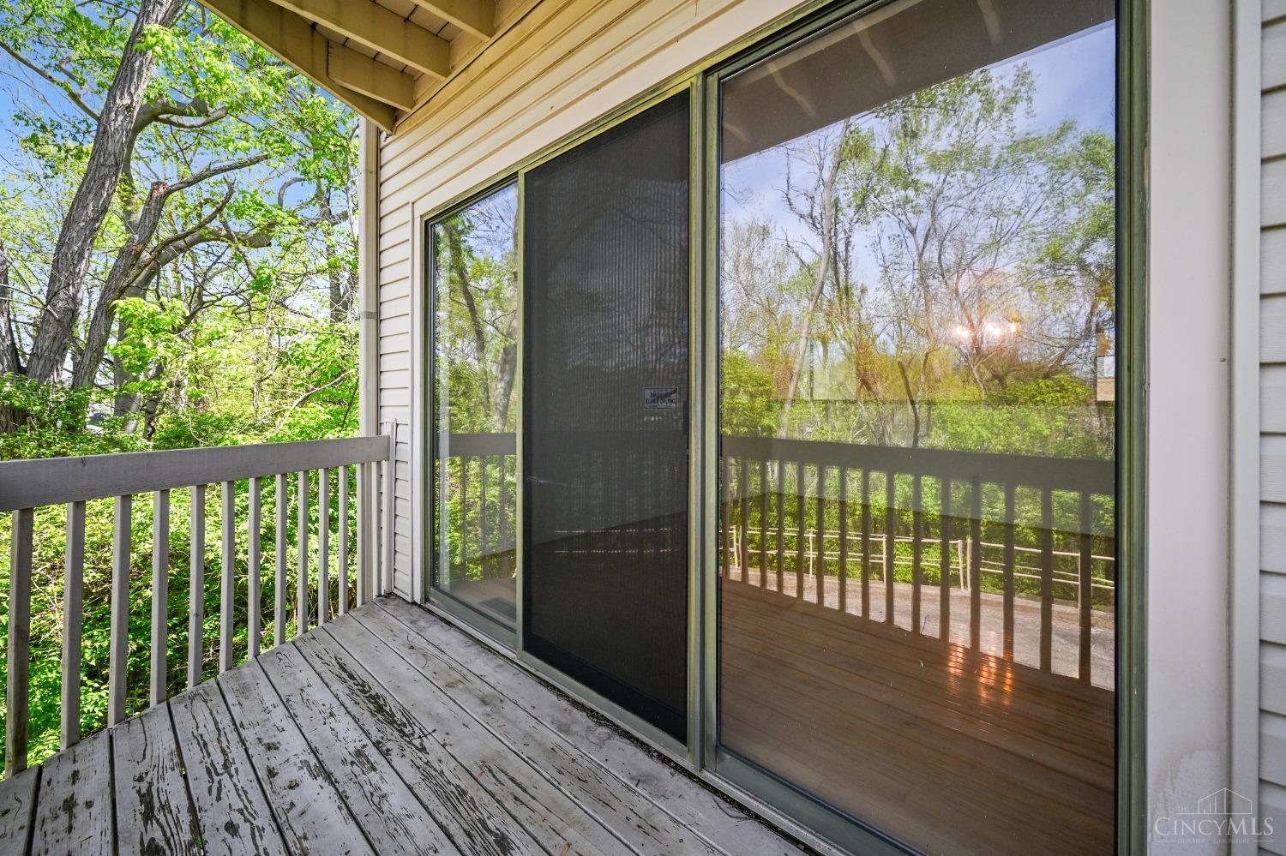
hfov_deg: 104.3
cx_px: 643
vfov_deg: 81.2
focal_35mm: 14
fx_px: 500
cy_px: 428
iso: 400
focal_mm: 14
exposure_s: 1/250
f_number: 8
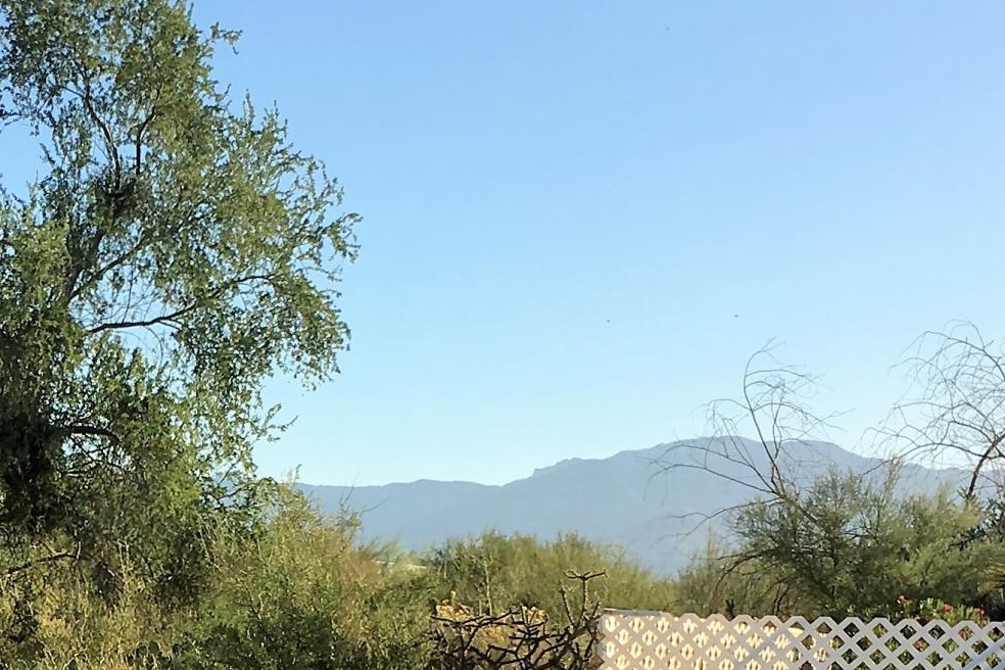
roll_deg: -1.4
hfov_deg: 21.4
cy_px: 692
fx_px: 2568
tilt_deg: +0.3
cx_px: -1
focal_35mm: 92
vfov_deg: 14.6
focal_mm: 4.15
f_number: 2.2
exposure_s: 1/1054
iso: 25
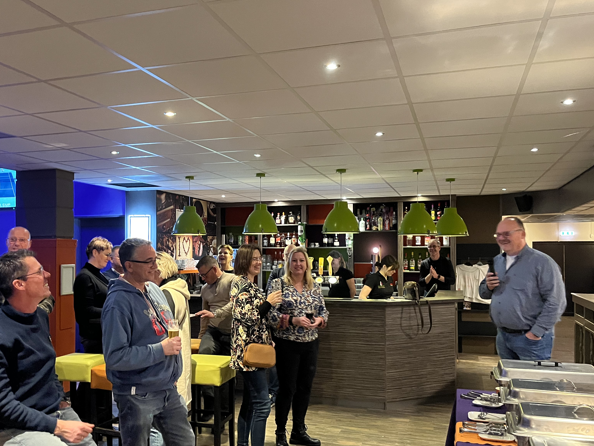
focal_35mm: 34
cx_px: 239
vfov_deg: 41.8
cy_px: 236
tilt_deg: +1.3
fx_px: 583
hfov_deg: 53.6
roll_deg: +0.9
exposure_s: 1/25
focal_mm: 5.1
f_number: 1.6
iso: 500
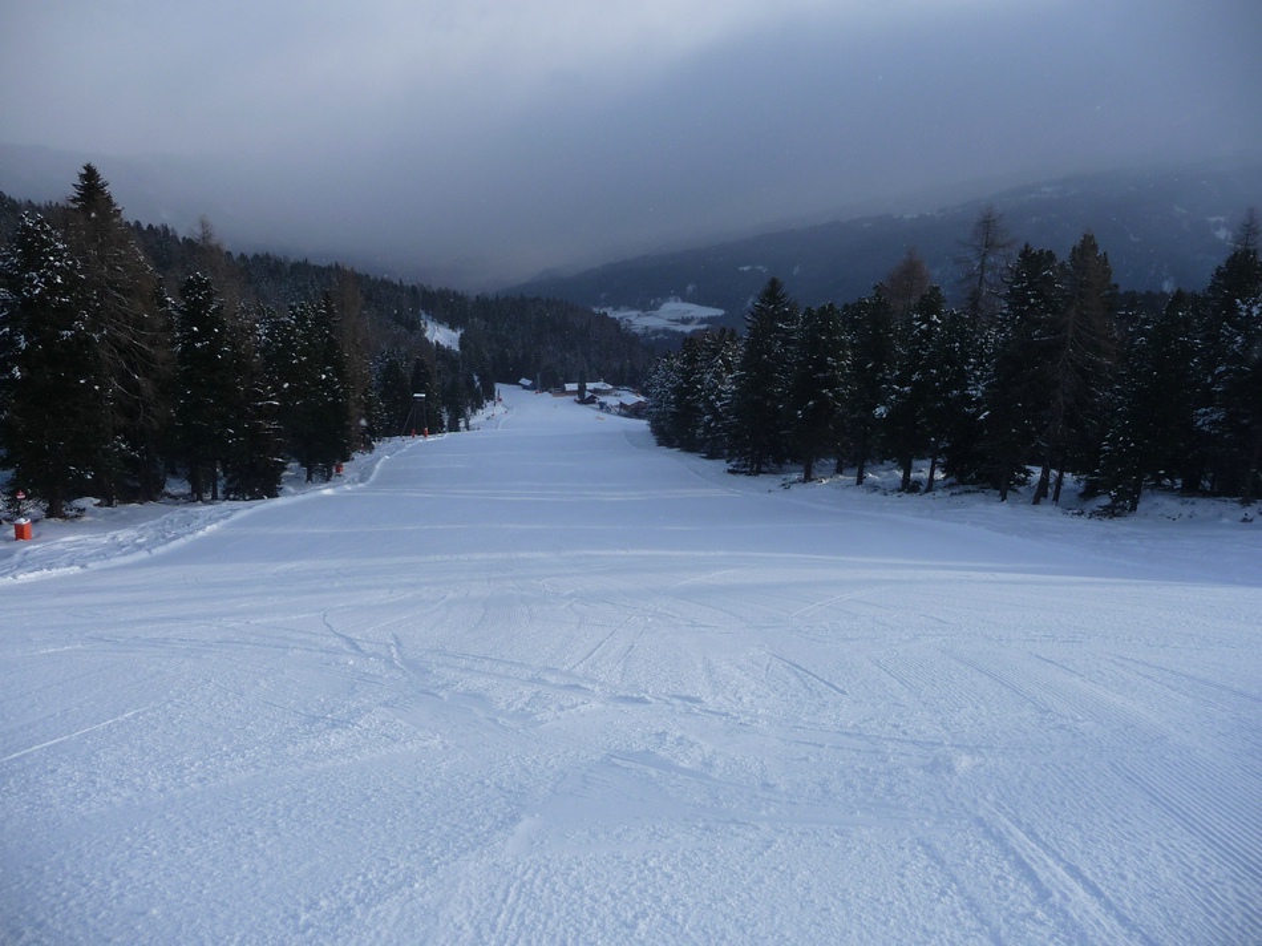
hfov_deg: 63.5
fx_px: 1021
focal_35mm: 28
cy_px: 473
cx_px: 631
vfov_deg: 49.7
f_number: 3.3
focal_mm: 4.7
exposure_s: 1/800
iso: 100
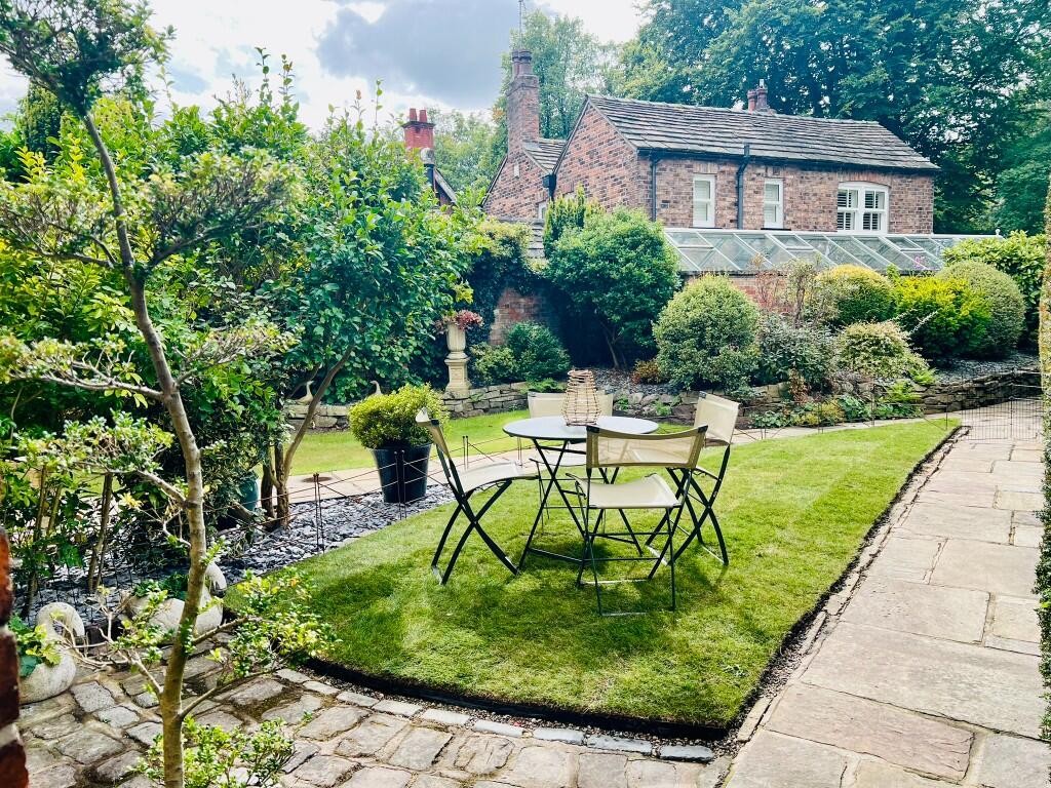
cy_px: 394
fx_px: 789
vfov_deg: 53.1
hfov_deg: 67.3
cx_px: 526
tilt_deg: -5.7
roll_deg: +1.6
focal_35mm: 26
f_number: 1.5
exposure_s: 1/1295
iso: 50
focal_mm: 5.7
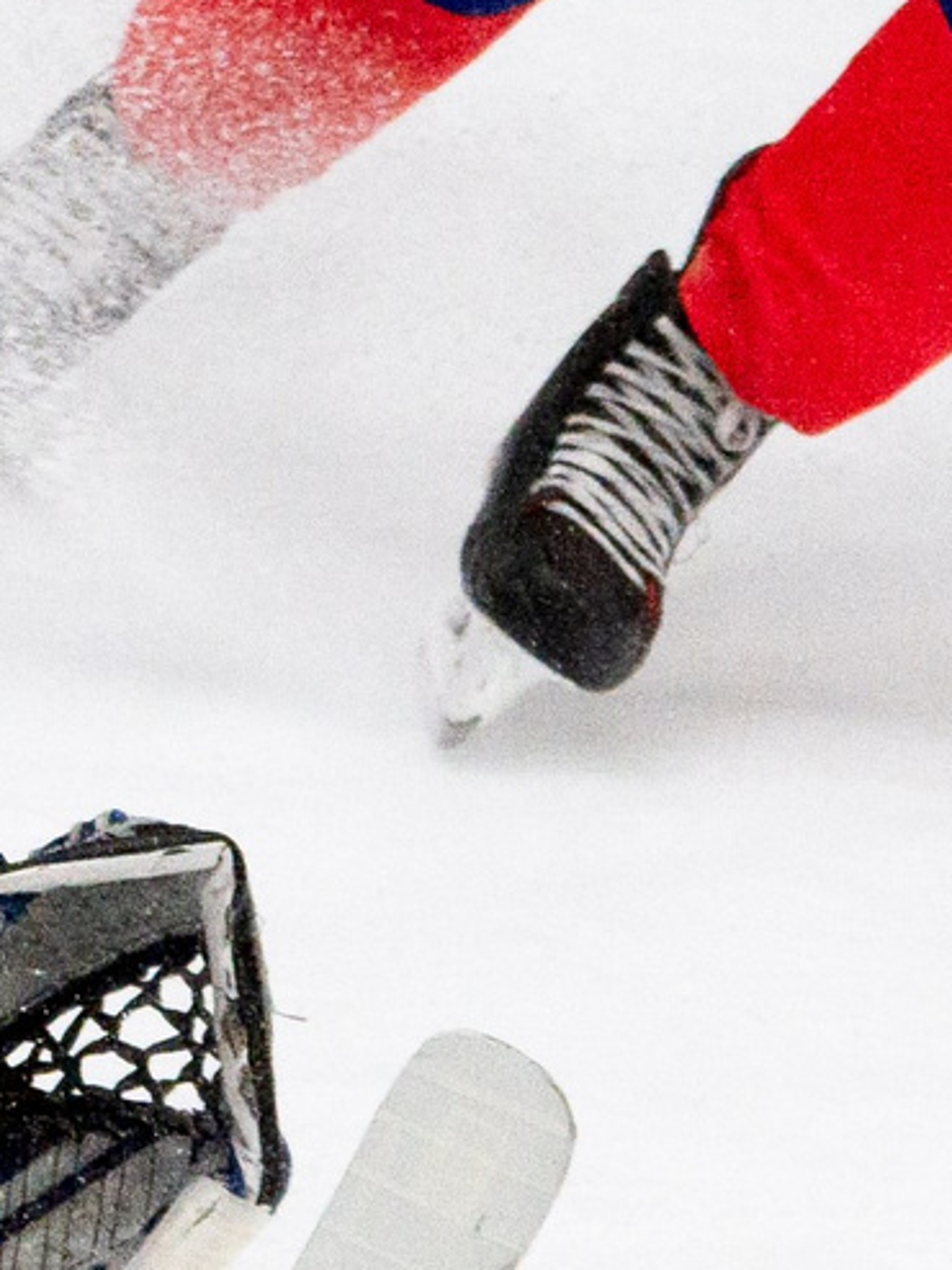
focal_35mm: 1630
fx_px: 59745
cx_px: -1545
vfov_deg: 1.2
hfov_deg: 0.9
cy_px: 121
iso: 2500
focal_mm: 160
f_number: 6.3
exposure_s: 1/1000
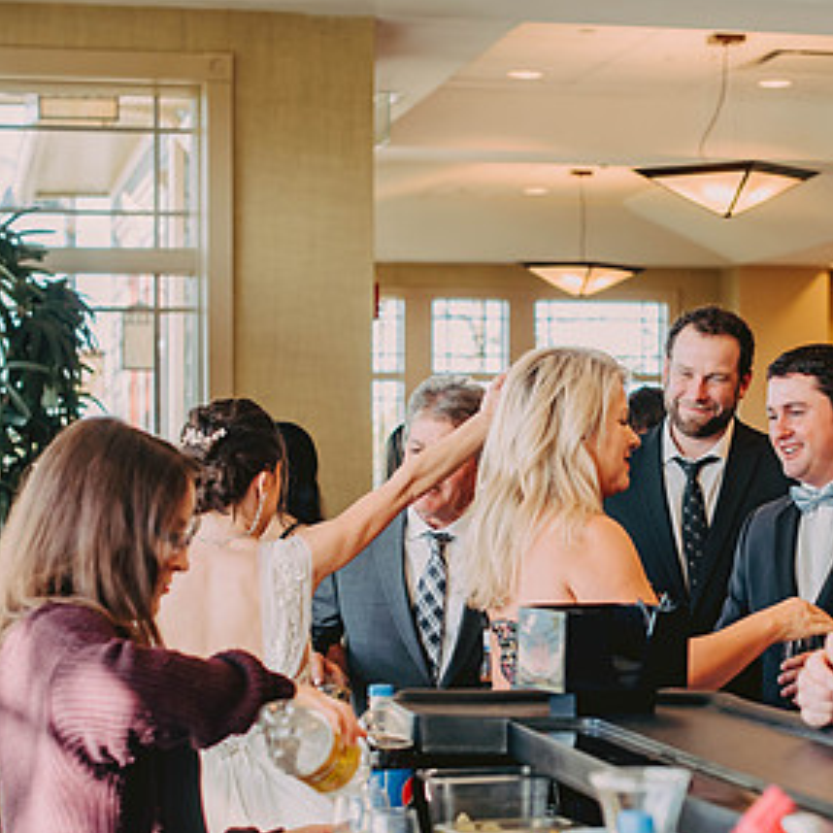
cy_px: 532
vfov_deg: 18.8
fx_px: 2505
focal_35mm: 92
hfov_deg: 18.7
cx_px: 699
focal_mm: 50
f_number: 2.8
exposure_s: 1/320
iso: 320
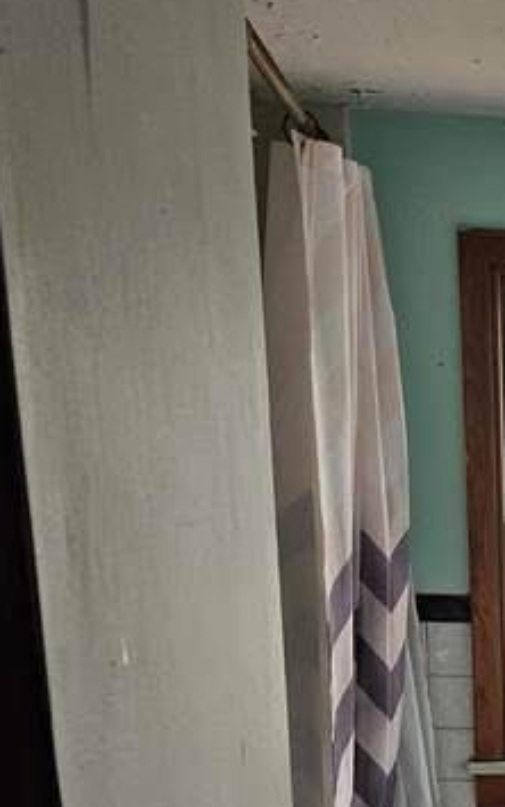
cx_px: 776
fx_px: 1453
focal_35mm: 66
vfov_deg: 27.8
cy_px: 930
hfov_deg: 17.5
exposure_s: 1/120
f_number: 1.8
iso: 200
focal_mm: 5.4
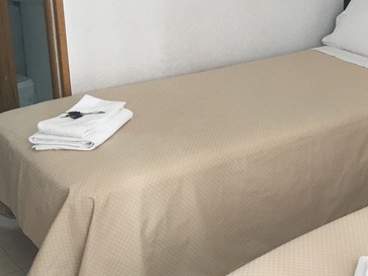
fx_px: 680
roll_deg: -1.4
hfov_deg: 28.3
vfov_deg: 22.7
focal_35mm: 64
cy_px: 72
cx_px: 373
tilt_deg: -17.8
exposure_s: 1/33
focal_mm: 4.15
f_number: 2.2
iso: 64
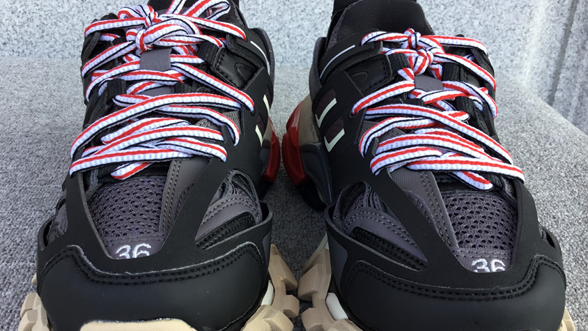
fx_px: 561
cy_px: 179
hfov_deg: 55.3
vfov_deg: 32.8
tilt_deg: -26.8
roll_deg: -2.8
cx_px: 297
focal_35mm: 36
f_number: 2.4
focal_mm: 3.3
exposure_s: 1/100
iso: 25
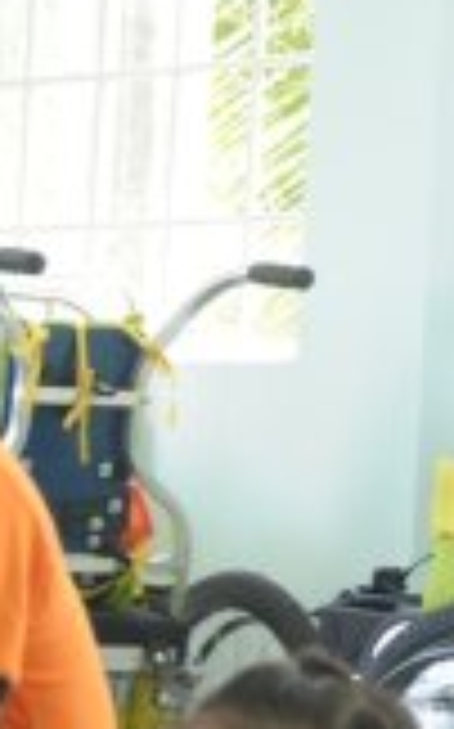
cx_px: -600
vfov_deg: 4.8
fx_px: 8686
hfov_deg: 3.0
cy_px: 713
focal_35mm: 438
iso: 250
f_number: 3.2
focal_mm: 70
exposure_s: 1/50
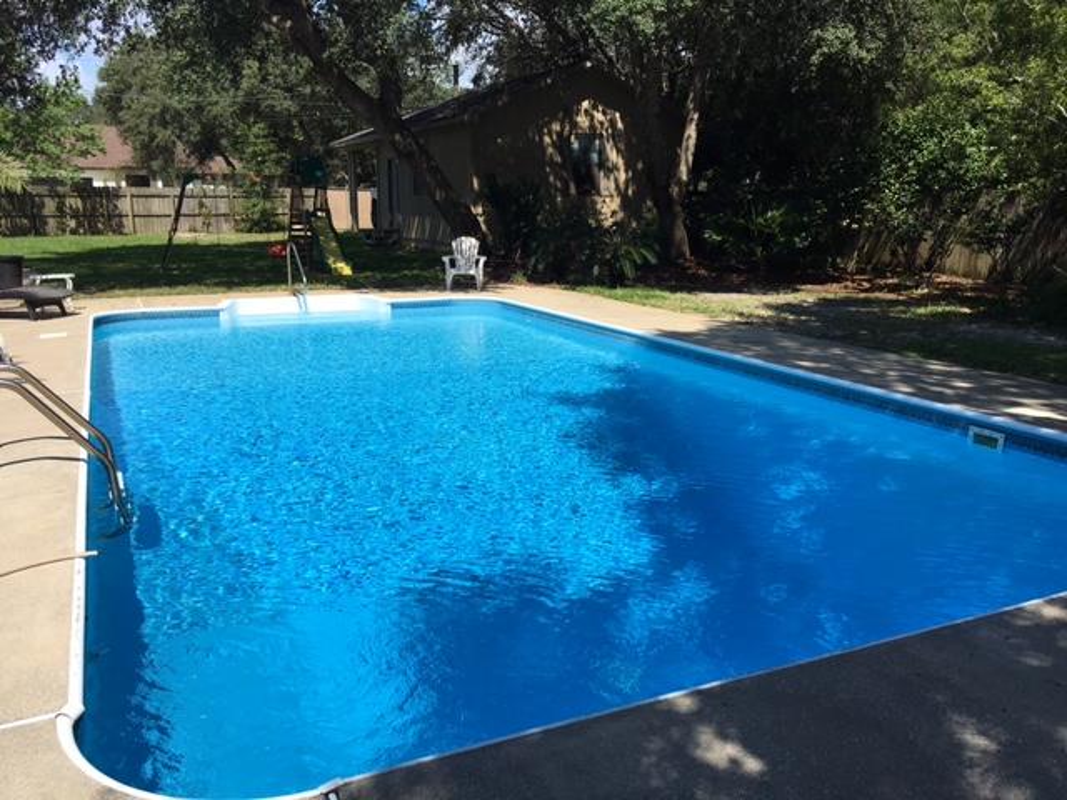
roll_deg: -0.3
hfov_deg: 61.7
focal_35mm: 29
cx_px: 534
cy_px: 400
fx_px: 894
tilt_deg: -11.4
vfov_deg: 48.2
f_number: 2.2
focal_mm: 4.15
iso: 25
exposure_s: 1/1748
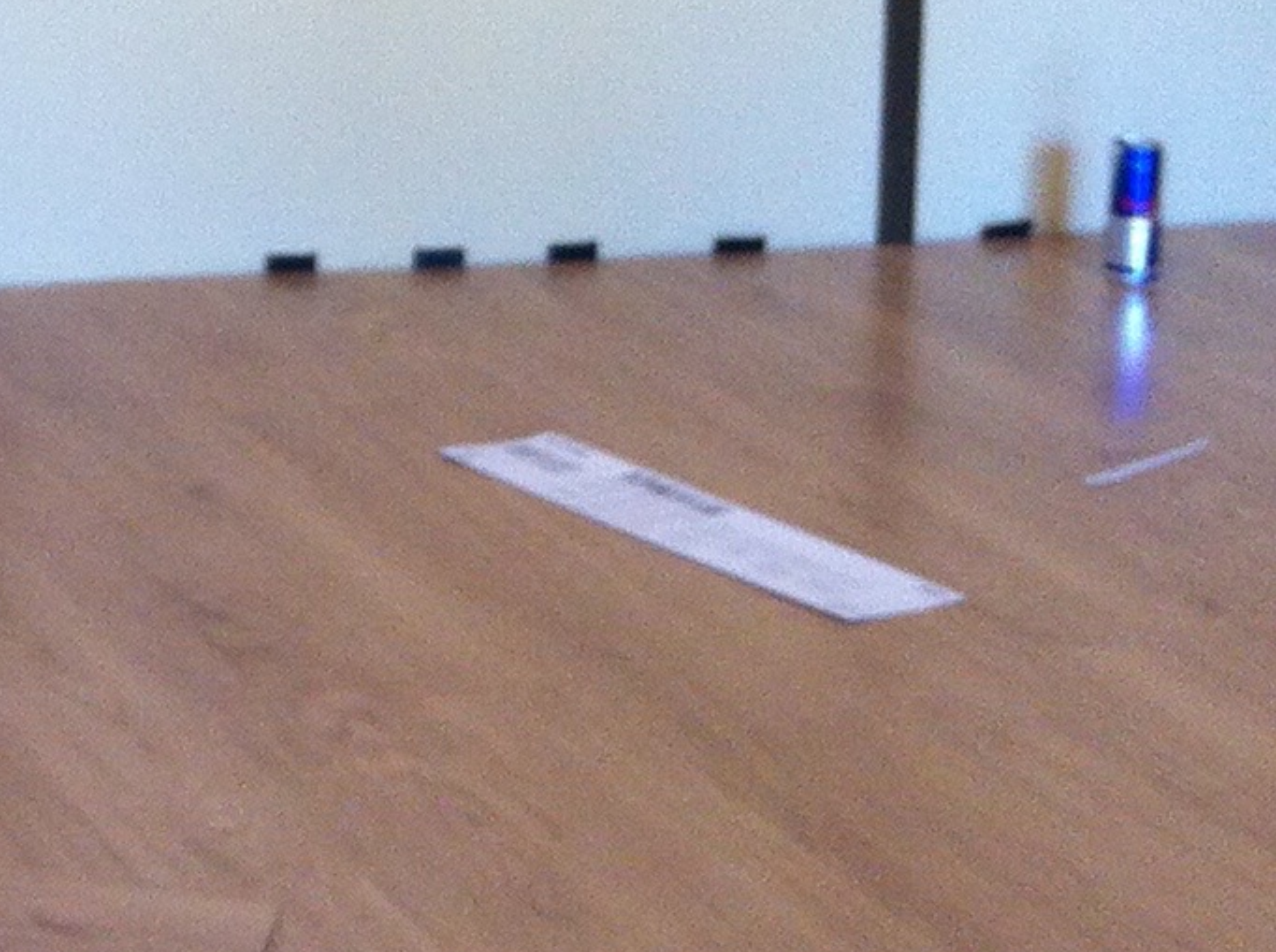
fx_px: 4894
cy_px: -535
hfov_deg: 13.6
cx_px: -846
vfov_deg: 10.7
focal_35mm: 133
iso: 100
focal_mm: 3.85
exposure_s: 1/15
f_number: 2.8
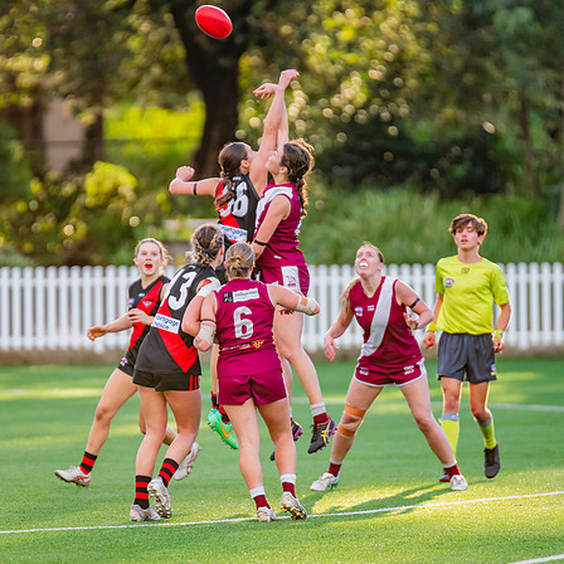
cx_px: 254
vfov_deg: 2.8
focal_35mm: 624
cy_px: 321
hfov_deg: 2.8
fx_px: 11502
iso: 800
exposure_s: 1/800
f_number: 4.5
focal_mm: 420
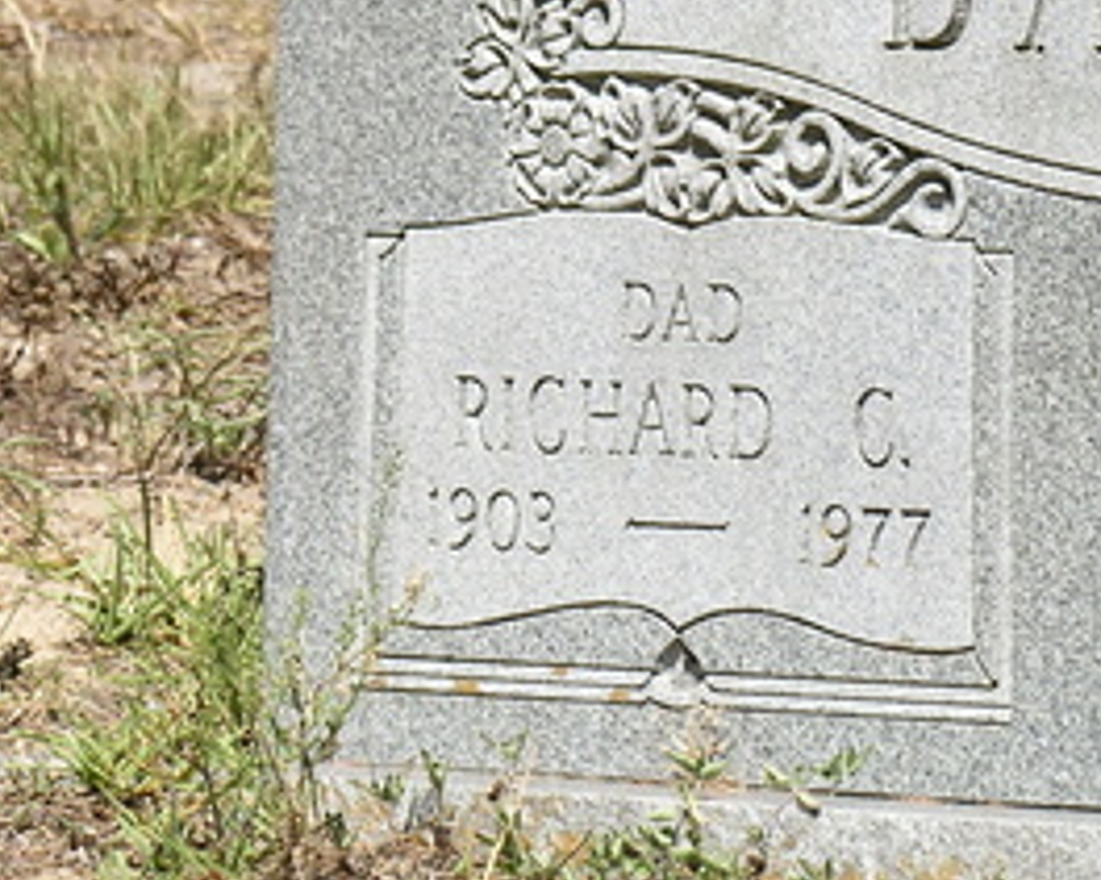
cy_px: 384
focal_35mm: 413
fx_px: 13453
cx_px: 1114
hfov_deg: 4.7
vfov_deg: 3.7
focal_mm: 35.9
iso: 50
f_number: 4.8
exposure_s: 1/325
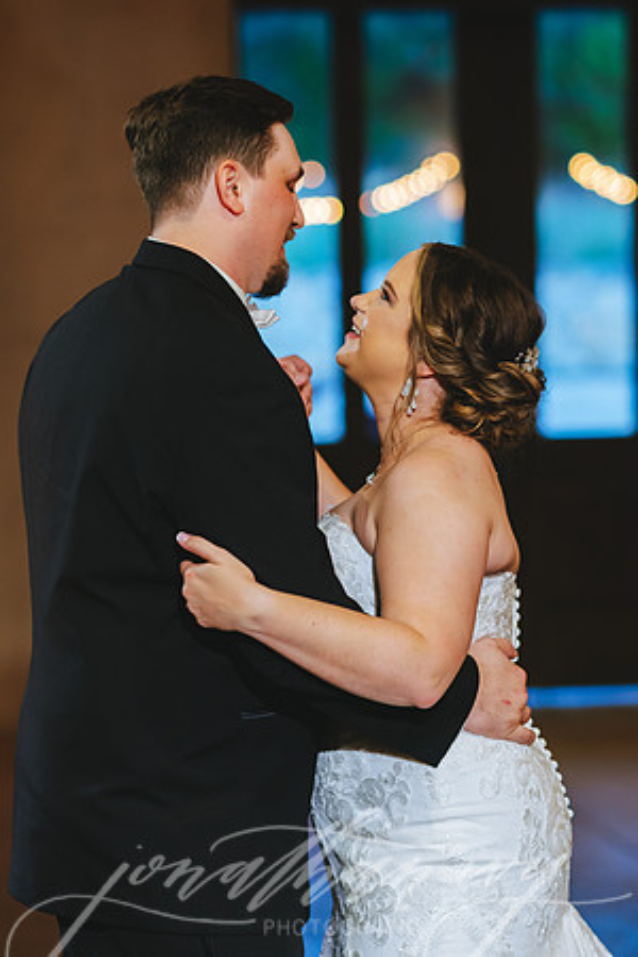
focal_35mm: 127
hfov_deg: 10.8
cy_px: 478
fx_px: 3376
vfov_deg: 16.1
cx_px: 319
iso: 1600
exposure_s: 1/160
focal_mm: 85
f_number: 2
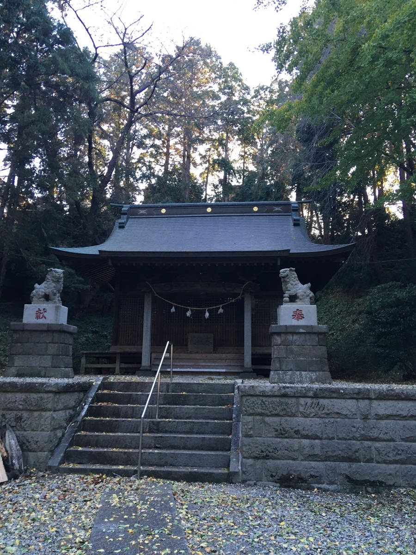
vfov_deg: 61.7
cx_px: 208
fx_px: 465
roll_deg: +0.5
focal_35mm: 29
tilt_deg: +16.0
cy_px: 278
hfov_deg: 48.2
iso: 40
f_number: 2.2
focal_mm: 4.15
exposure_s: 1/30
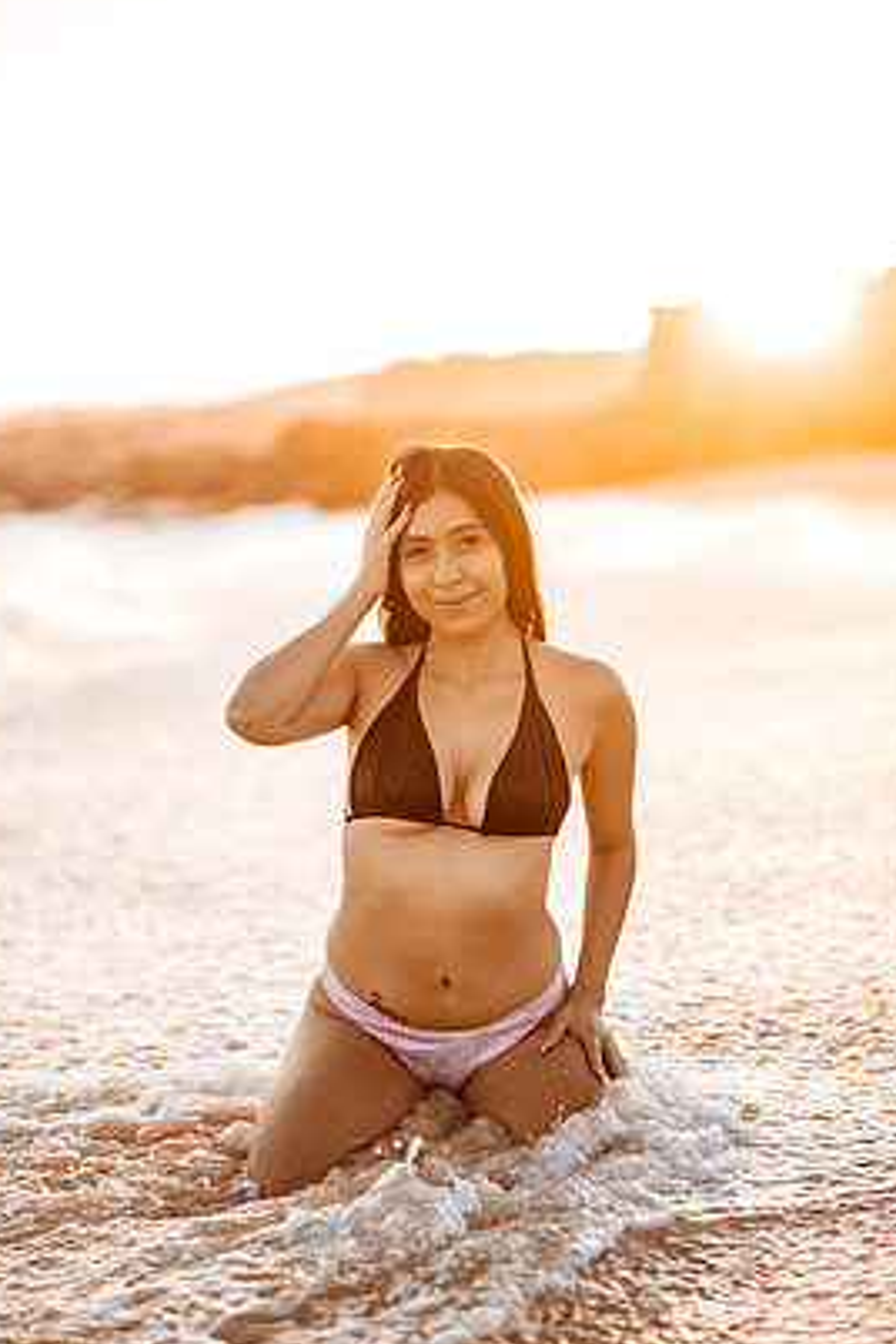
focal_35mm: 65
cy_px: 645
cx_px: 455
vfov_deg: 31.0
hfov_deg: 20.9
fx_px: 2426
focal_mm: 58
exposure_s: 1/1600
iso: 125
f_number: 1.4
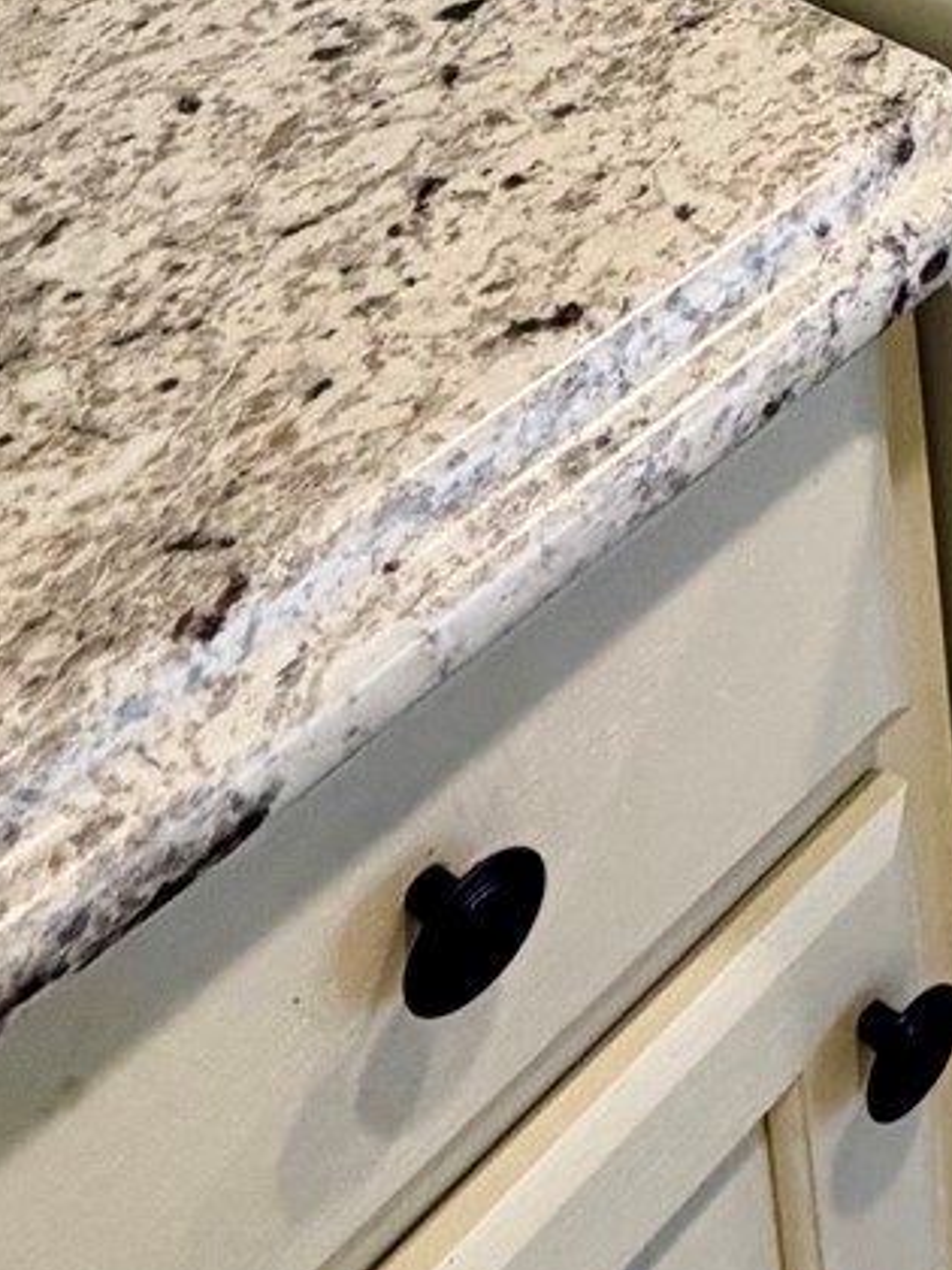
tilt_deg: -14.8
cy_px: -765
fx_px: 2347
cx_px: 1626
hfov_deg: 18.7
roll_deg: -0.7
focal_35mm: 64
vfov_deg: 22.9
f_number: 2.2
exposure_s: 1/120
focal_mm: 2.22
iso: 200
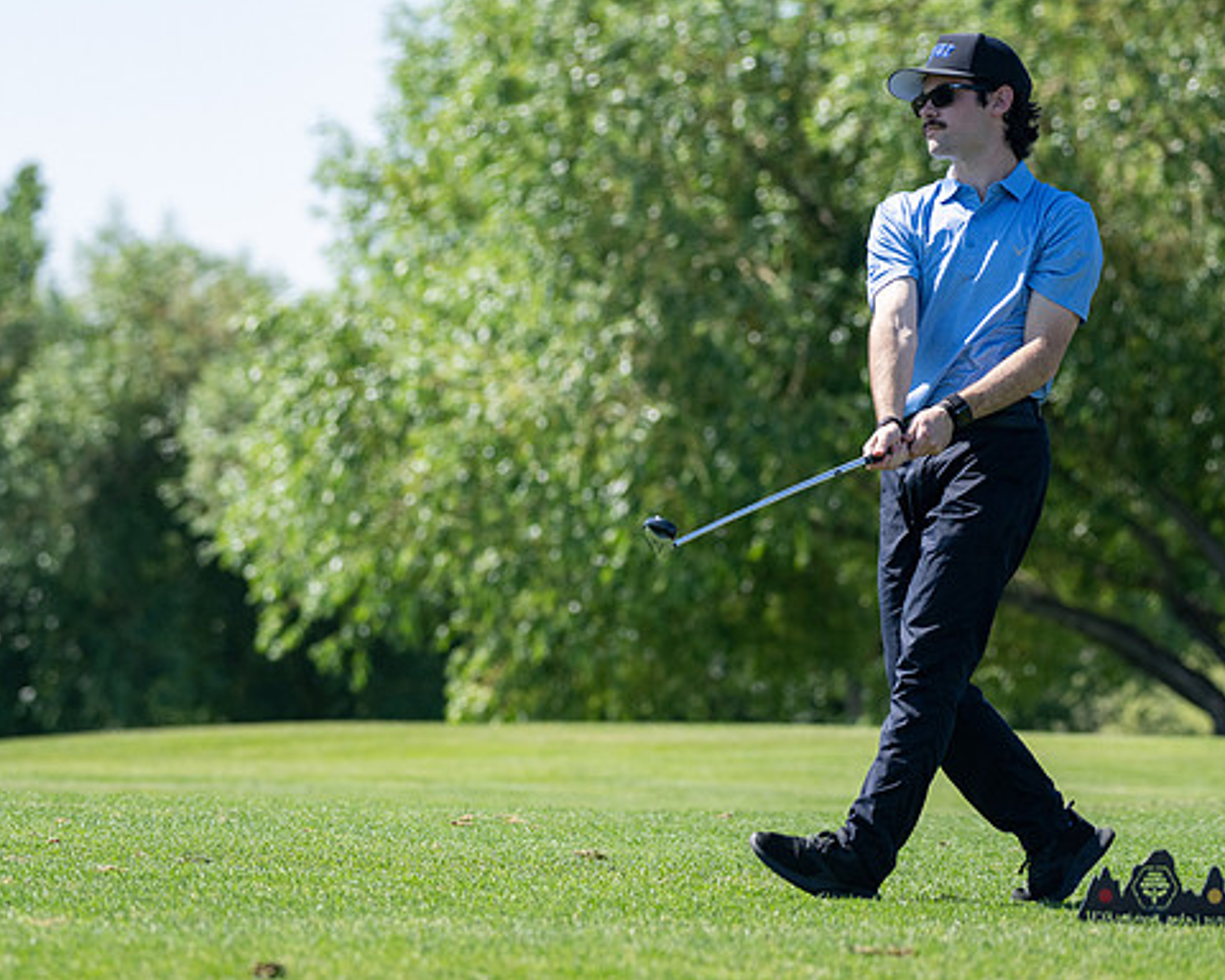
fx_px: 8230
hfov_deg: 8.5
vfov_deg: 6.8
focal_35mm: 227
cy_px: 489
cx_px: 533
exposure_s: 1/2500
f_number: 5.6
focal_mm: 200
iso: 640
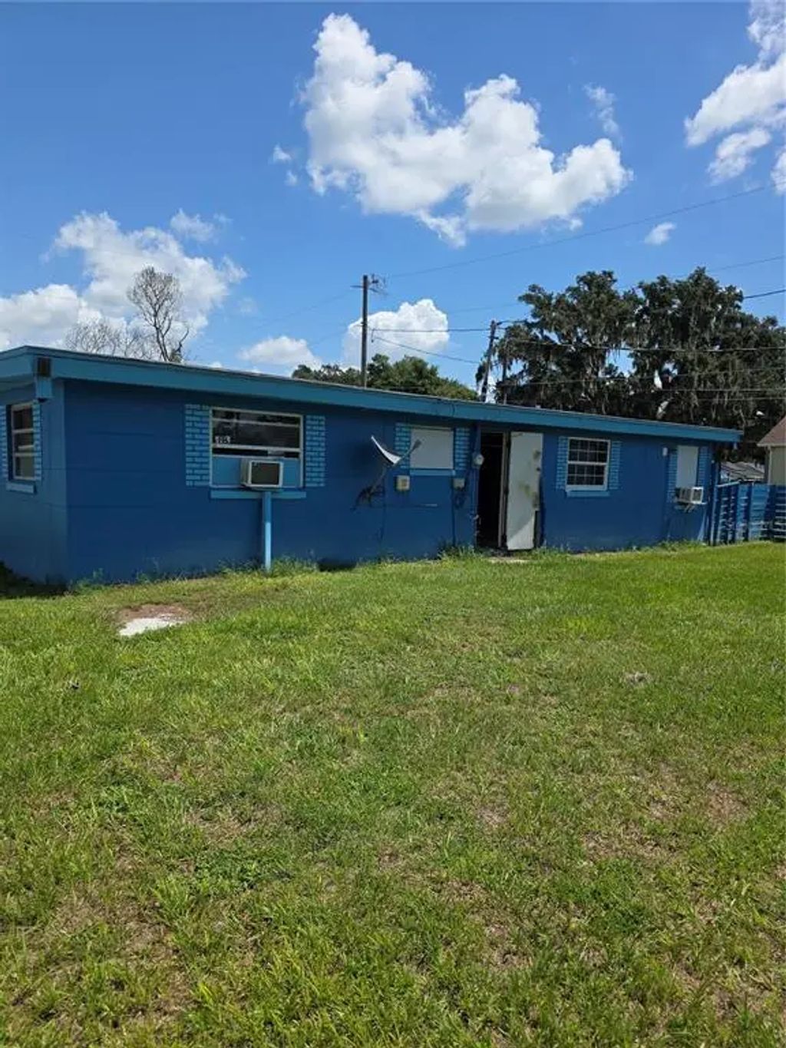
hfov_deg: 58.9
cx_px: 393
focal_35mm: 23
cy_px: 524
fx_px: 696
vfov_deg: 73.9
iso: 12
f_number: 1.7
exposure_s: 1/1038
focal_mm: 6.3
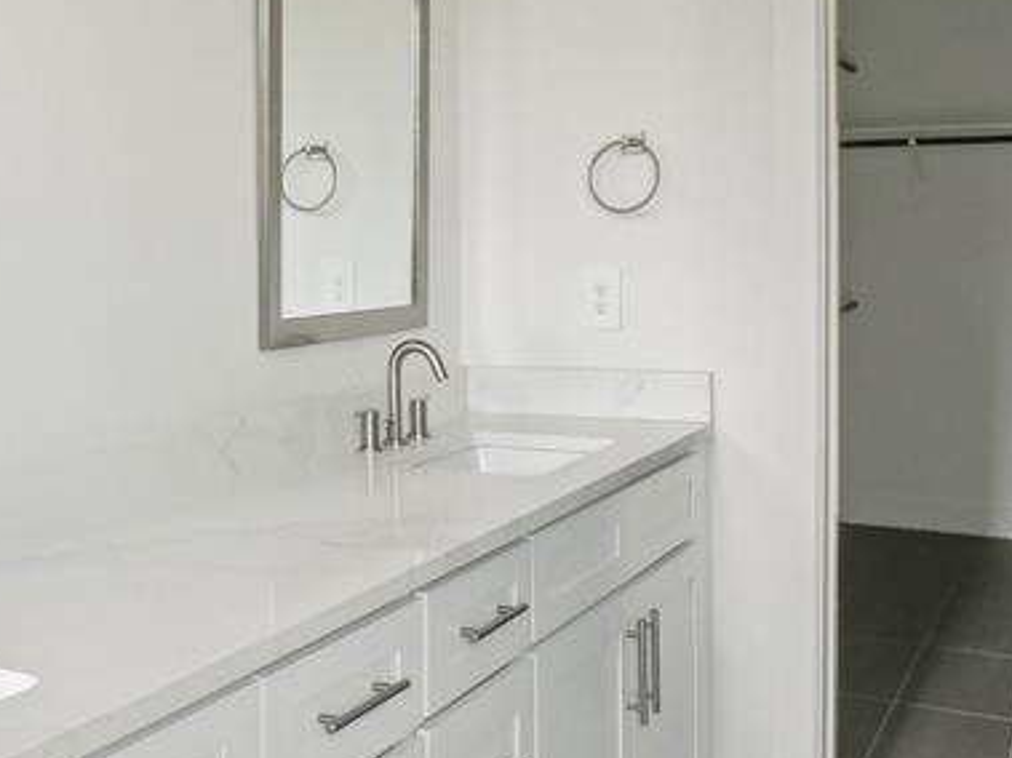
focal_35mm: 39
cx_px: 427
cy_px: 147
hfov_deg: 47.7
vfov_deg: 35.6
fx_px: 1140
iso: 400
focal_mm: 10
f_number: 8
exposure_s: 1/25
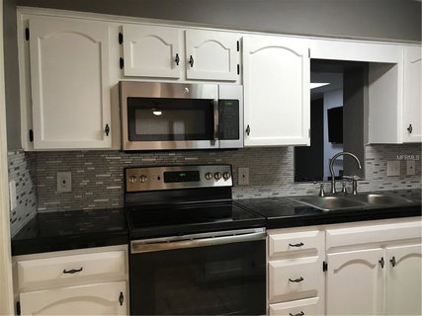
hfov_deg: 63.5
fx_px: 341
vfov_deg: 49.7
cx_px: 211
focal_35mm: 28
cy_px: 158
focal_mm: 3.99
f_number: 1.8
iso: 50
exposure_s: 1/15
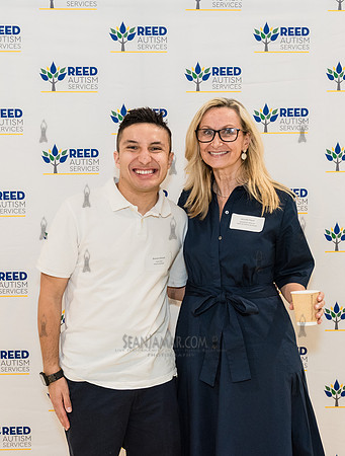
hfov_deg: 28.5
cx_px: 150
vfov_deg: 37.1
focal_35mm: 51
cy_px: 229
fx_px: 677
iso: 2500
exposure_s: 1/250
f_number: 4.5
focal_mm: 35
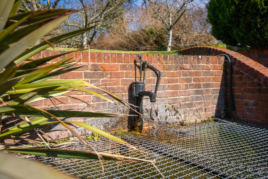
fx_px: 261
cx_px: 134
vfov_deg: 37.9
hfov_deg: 54.4
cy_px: 90
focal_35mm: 35
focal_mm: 35
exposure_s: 1/6400
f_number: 2.8
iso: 200
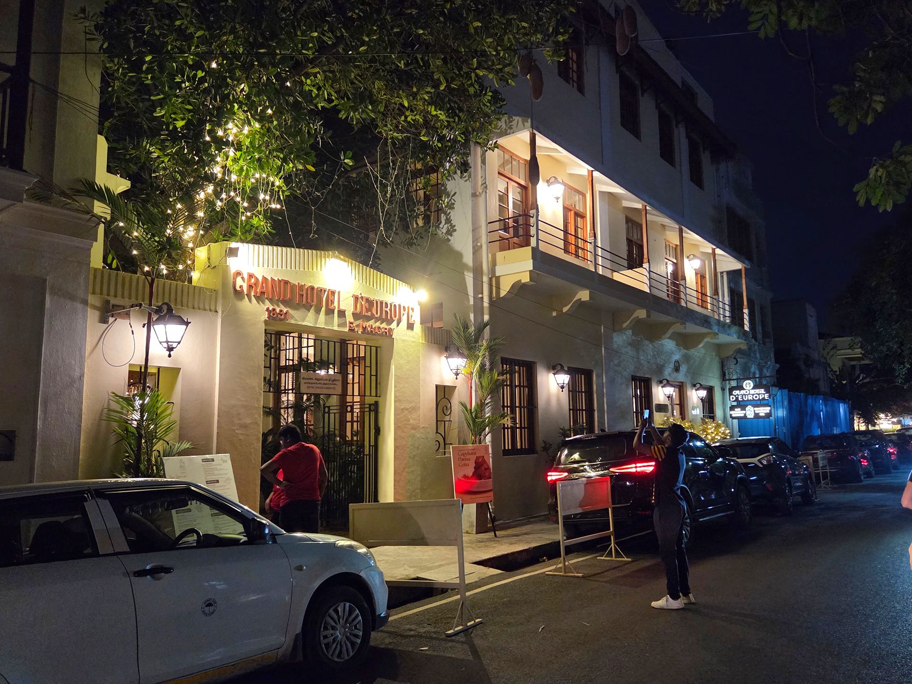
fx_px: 685
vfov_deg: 53.1
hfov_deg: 67.2
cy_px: 341
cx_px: 487
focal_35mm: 26
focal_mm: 5.4
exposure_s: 1/100
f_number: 1.8
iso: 1600
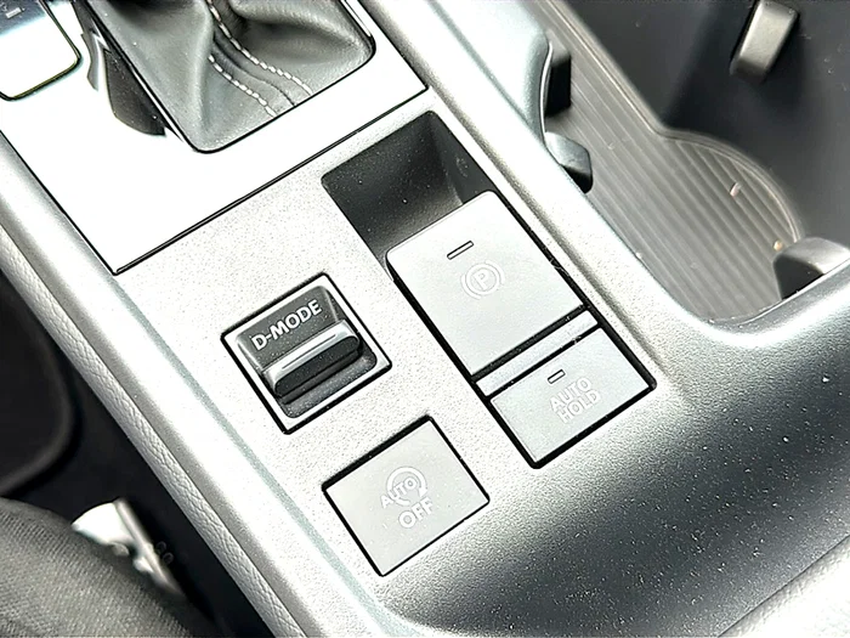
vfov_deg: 37.7
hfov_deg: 49.0
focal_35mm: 38
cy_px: 319
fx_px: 933
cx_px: 425
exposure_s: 1/98
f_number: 1.78
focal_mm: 6.86
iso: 50
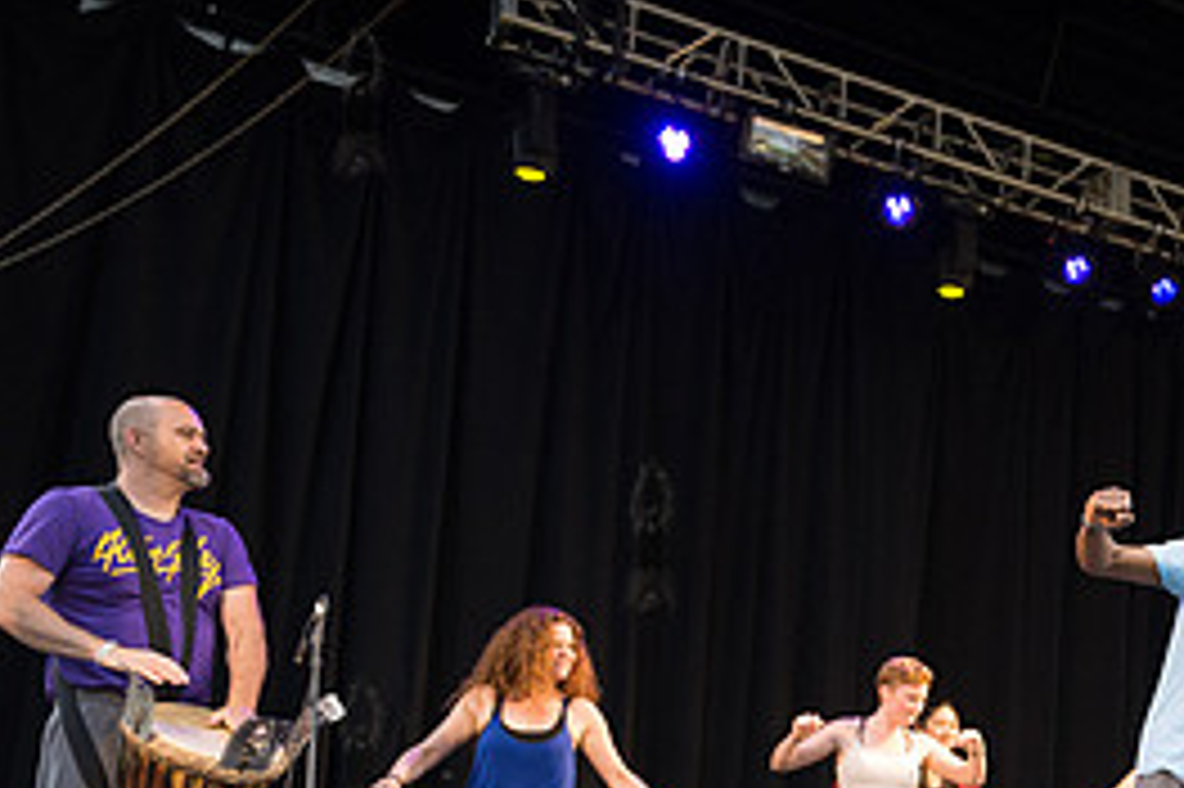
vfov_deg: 24.5
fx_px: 1742
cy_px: 750
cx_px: 1229
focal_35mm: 53
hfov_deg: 33.7
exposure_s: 1/1000
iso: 1600
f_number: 2.8
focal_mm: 24
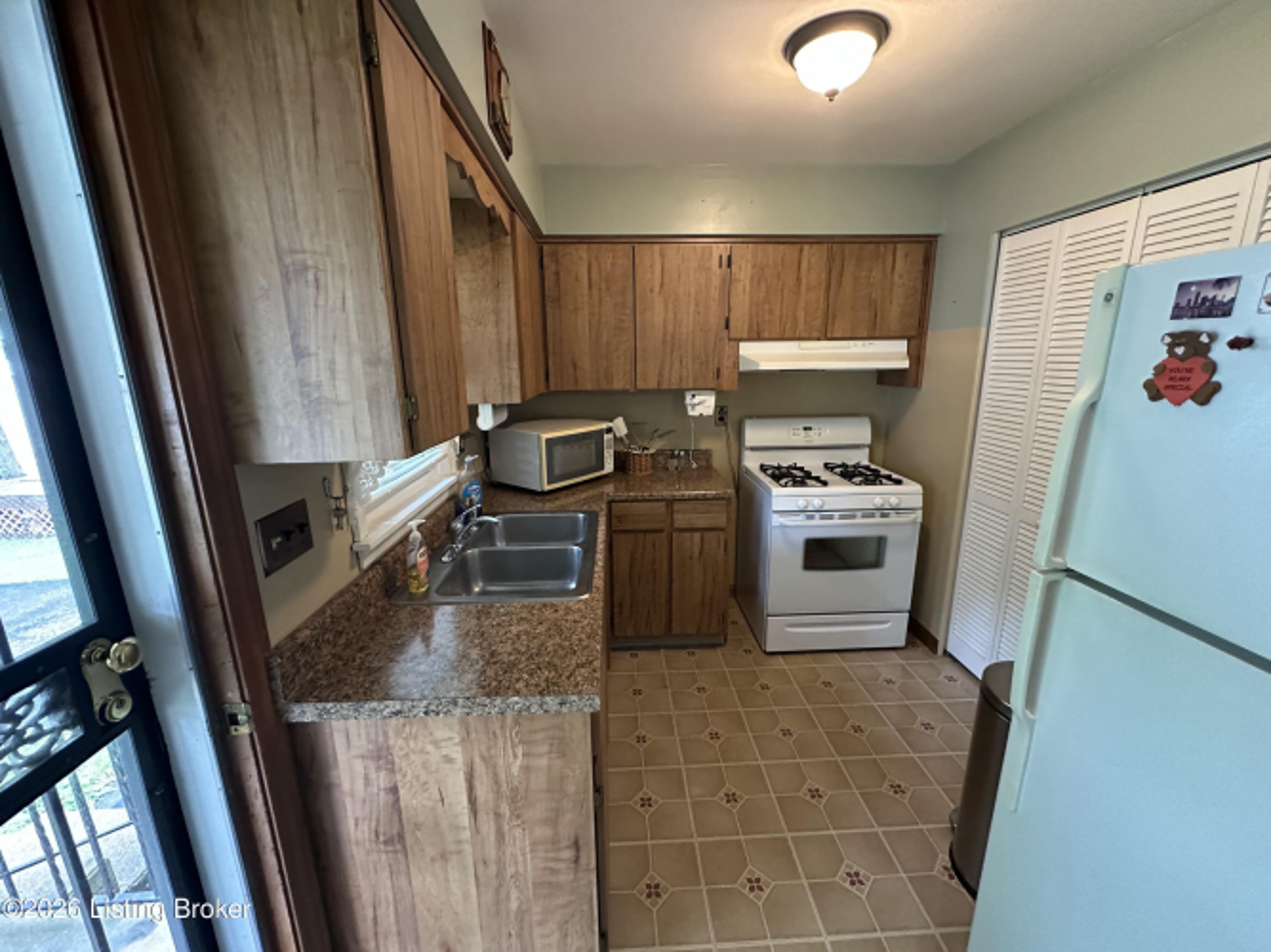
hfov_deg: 102.1
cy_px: 476
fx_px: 514
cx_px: 636
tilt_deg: -12.8
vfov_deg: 85.7
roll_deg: -0.8
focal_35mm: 14
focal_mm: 2.22
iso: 500
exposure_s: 1/60
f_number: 2.2
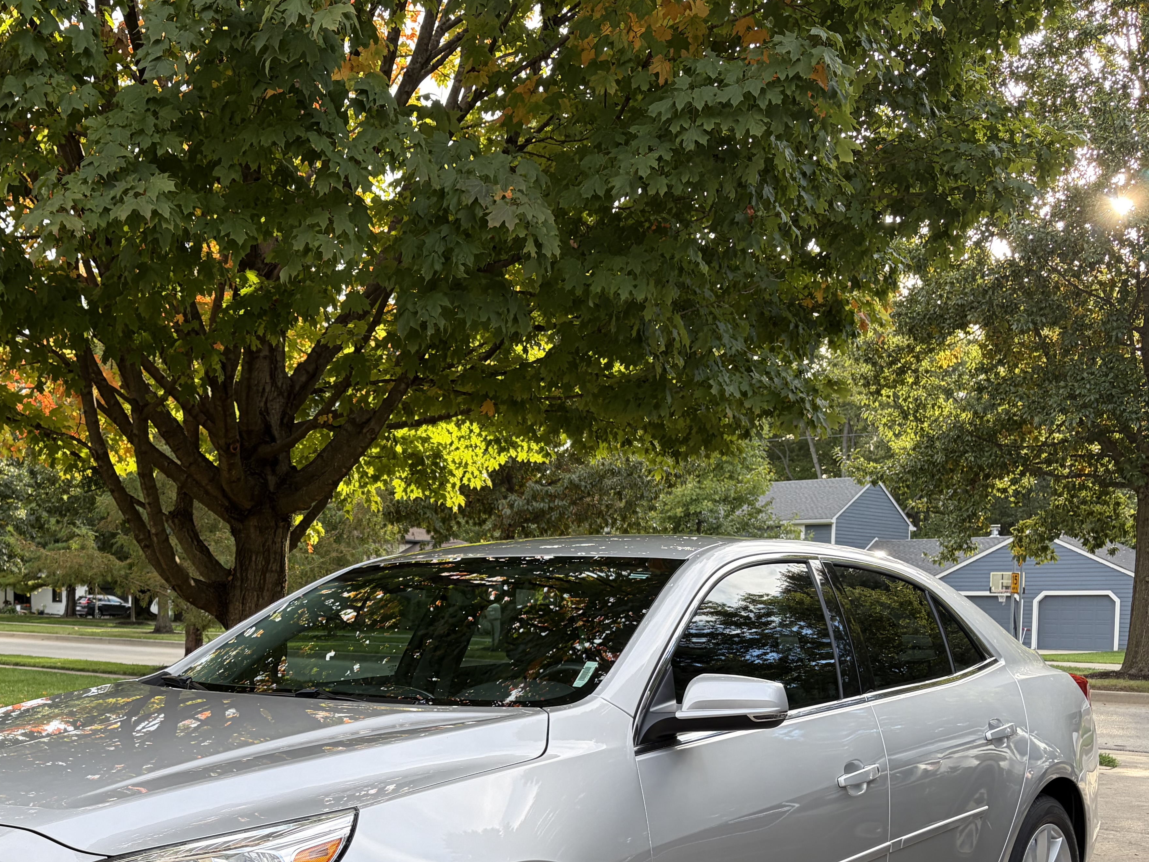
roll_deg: +0.6
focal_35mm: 42
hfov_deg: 43.8
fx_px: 1394
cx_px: 342
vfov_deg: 33.4
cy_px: 686
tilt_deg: -3.5
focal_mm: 5.96
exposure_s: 1/242
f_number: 1.6
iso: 40
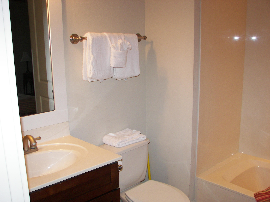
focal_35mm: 37
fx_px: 289
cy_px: 103
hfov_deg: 50.1
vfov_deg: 38.7
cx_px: 136
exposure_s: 1/30
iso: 100
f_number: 2.8
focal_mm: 6
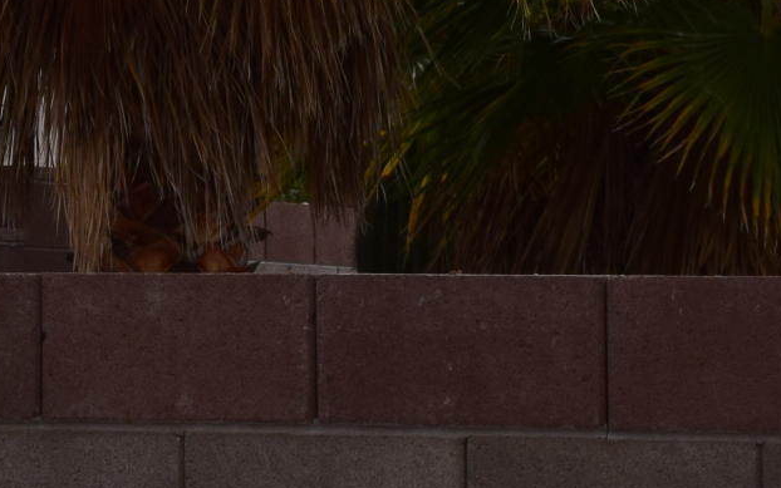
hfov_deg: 6.0
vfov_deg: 3.9
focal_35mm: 339
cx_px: -986
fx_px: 7217
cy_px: -188
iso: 360
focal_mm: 46
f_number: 11
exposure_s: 1/500
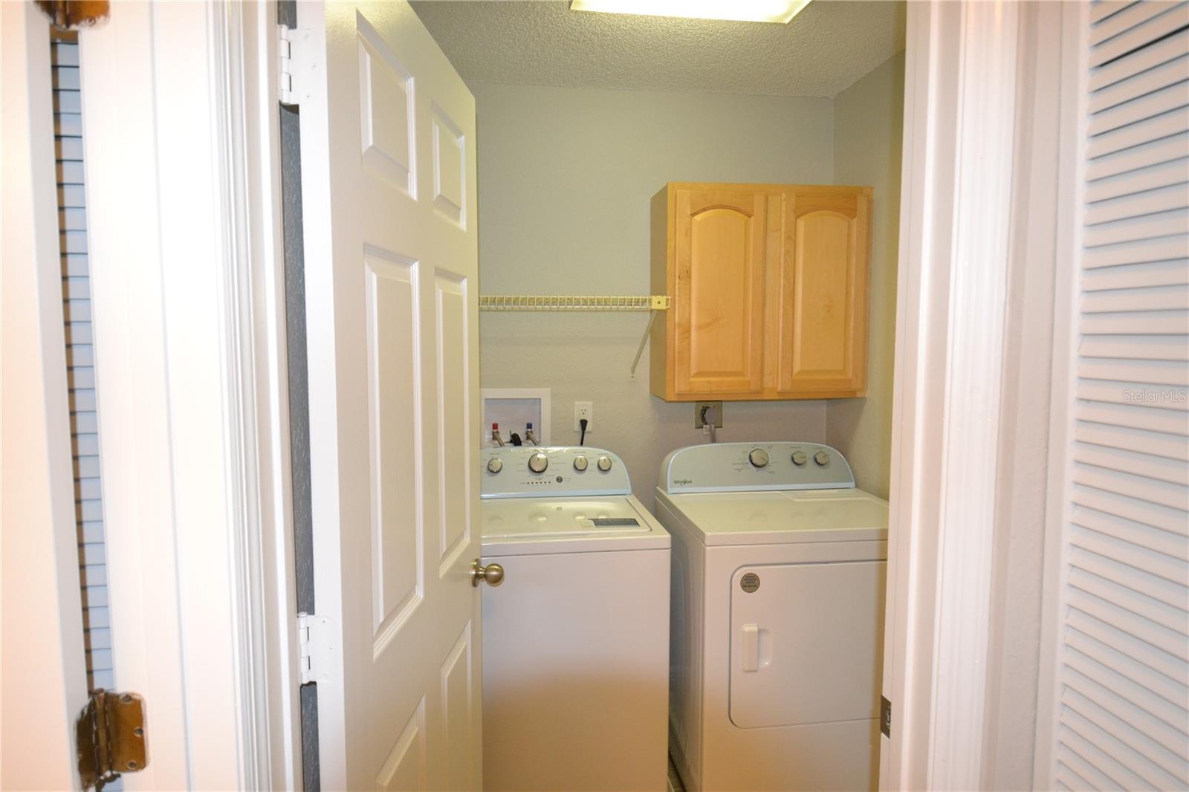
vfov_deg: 59.5
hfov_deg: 81.2
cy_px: 396
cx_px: 594
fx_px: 693
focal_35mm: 21
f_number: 4
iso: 1100
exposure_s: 1/60
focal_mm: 14
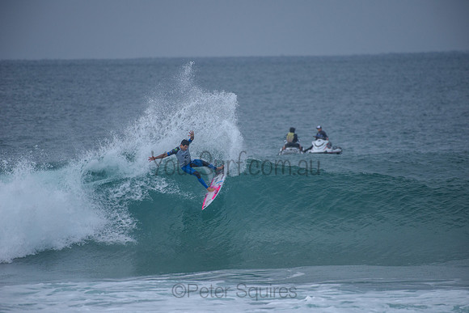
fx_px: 6515
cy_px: 156
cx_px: 234
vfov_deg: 2.8
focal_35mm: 500
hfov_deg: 4.1
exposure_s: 1/2000
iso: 320
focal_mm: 500
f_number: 5.6
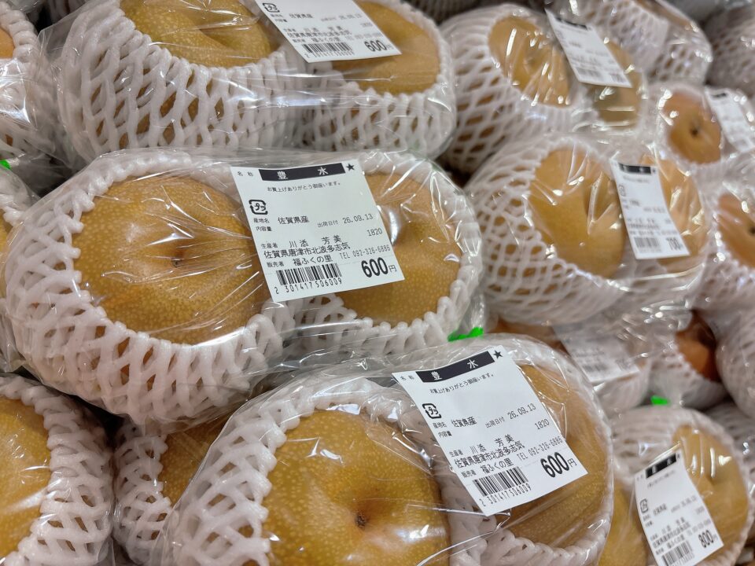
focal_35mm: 26
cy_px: 283
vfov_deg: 53.1
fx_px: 567
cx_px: 378
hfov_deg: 67.3
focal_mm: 5.96
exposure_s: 1/120
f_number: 1.6
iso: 125
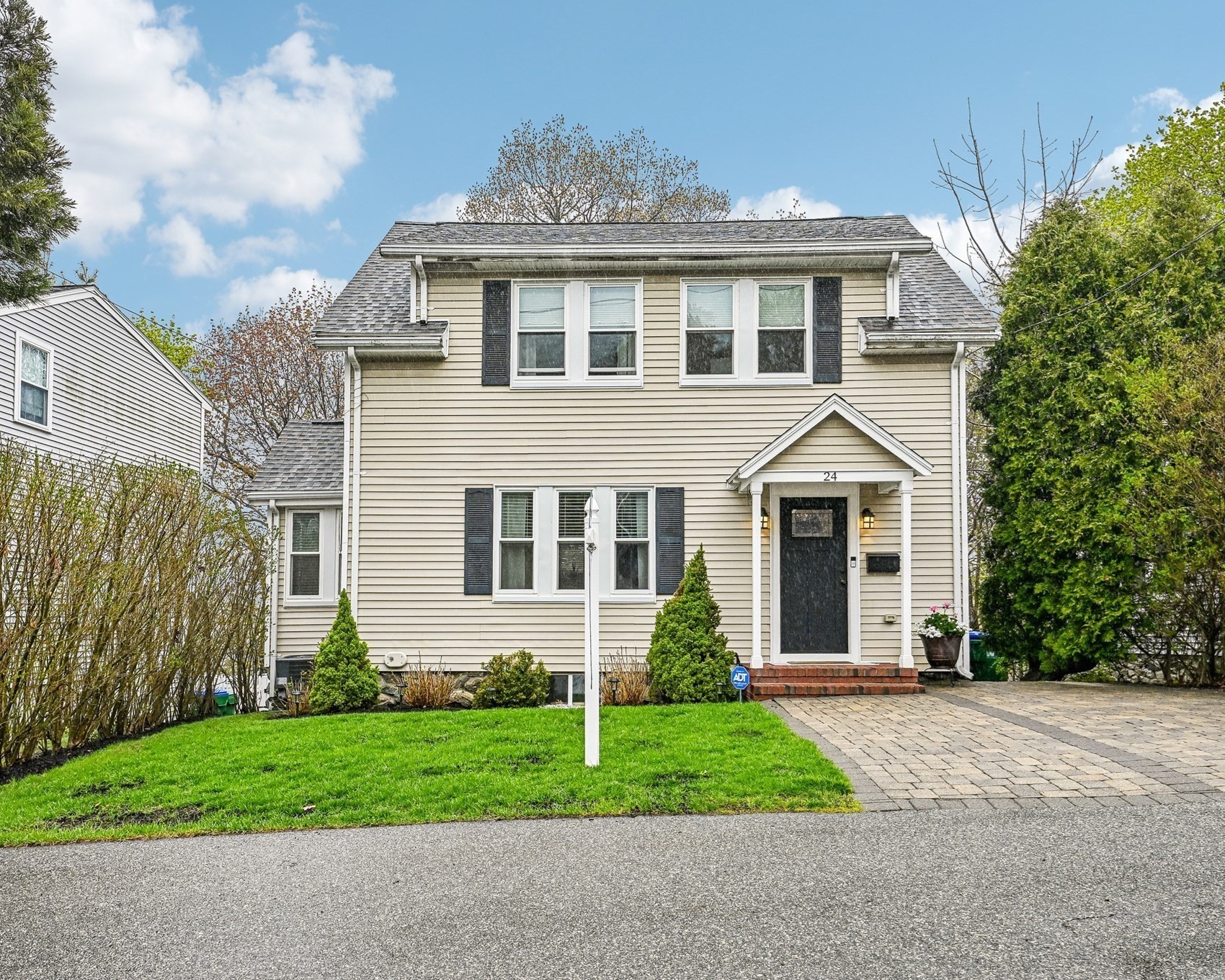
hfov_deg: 66.0
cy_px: 490
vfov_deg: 54.9
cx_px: 605
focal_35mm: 26
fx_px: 943
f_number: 8
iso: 400
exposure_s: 1/250
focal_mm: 23
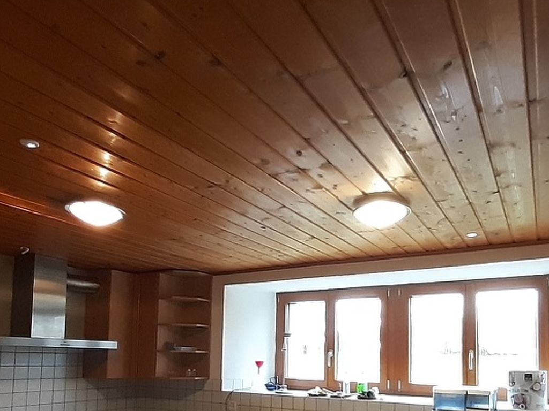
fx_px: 412
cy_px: 327
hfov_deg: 67.3
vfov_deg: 50.0
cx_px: 274
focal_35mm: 26
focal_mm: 1.13
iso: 320
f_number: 2.2
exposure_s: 1/25
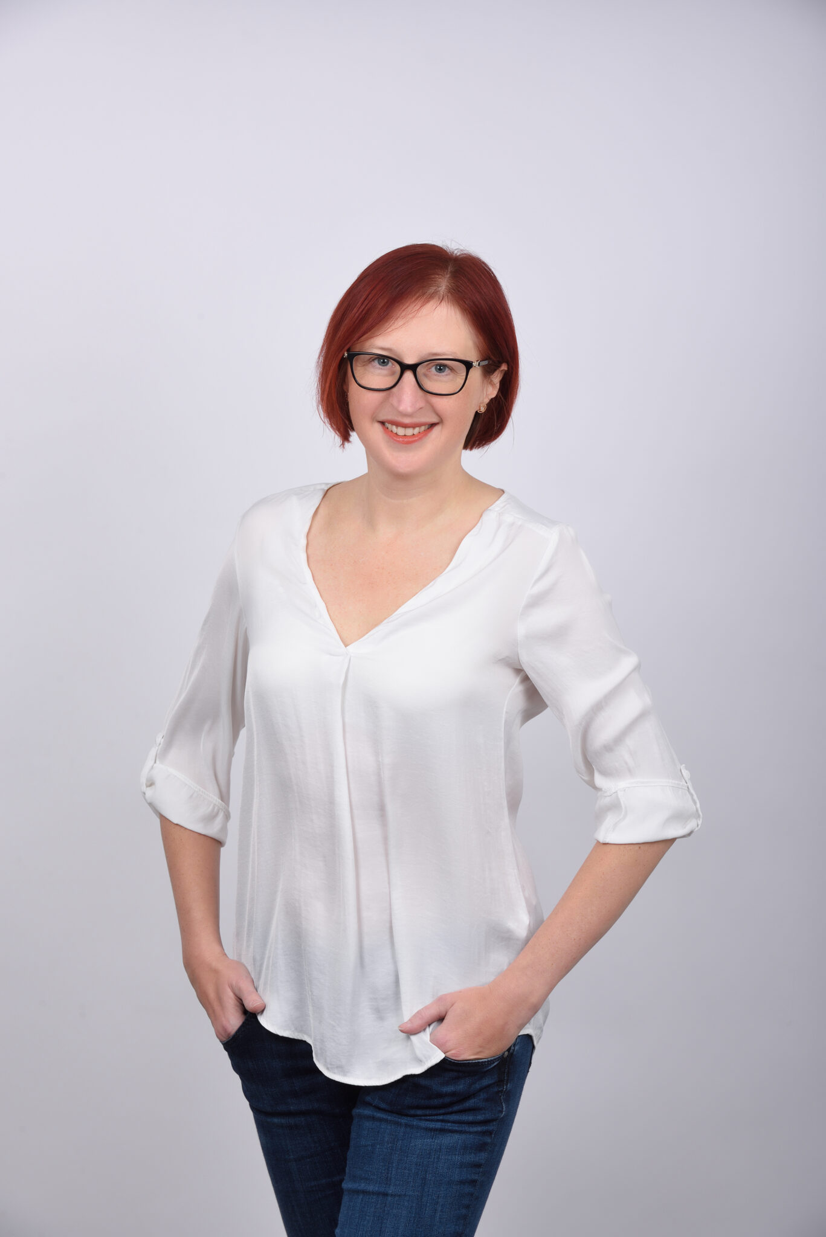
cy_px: 618
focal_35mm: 125
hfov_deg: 11.0
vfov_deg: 16.4
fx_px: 4298
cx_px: 413
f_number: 14
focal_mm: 125
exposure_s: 1/160
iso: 100
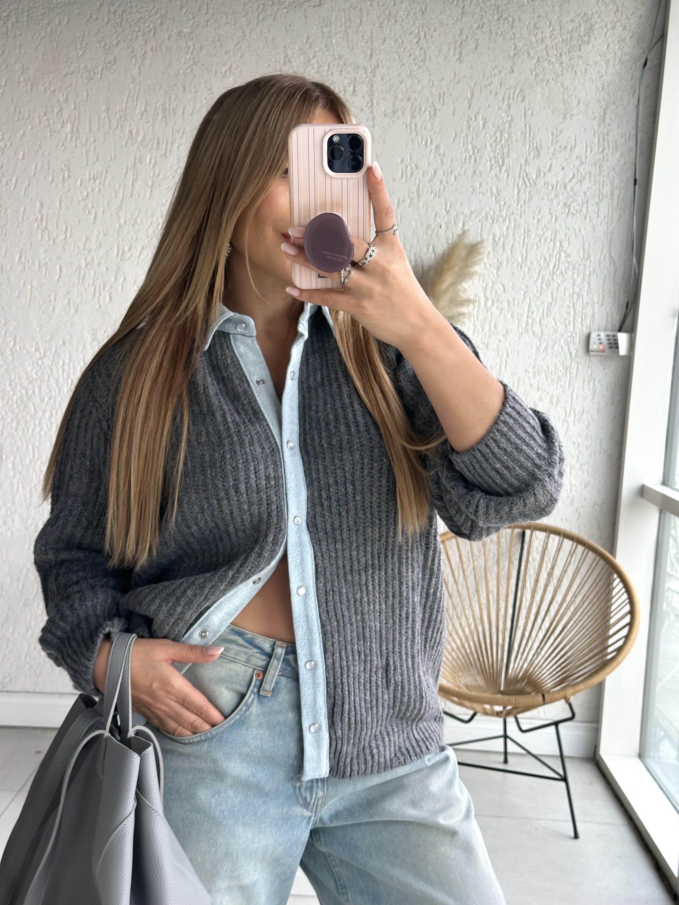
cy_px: 452
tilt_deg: -21.8
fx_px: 1255
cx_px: 340
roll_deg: -4.4
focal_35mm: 48
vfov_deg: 39.7
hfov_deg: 30.3
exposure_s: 1/60
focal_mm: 6.86
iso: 100
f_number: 1.78
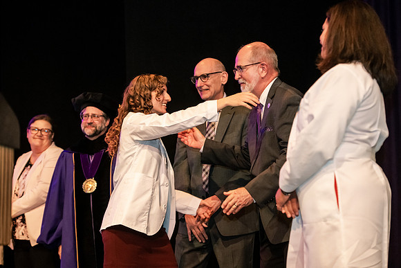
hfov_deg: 22.1
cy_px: 134
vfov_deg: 14.9
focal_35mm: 92
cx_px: 200
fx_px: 1025
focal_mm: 92
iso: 3200
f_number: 3.5
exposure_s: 1/200
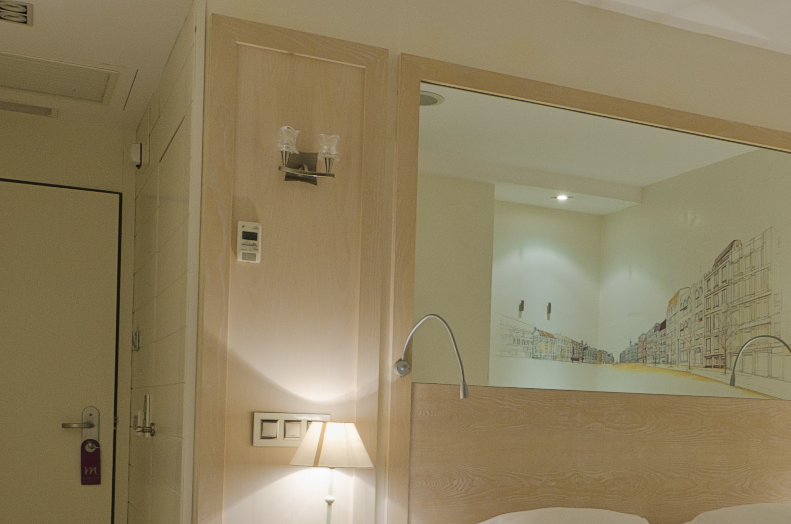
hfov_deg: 42.7
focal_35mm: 45
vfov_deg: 29.2
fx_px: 987
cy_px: 407
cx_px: 563
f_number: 14
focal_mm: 10
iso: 100
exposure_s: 1.3
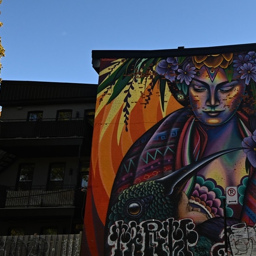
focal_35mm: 39
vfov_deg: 42.8
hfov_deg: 40.6
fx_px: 326
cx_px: 215
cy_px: 132
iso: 800
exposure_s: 1/6000
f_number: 4
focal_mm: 17
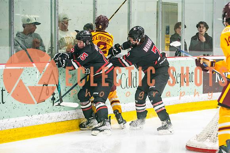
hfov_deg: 12.8
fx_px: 1026
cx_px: 163
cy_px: 110
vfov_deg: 8.5
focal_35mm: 160
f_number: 2.8
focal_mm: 105
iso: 1250
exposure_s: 1/640
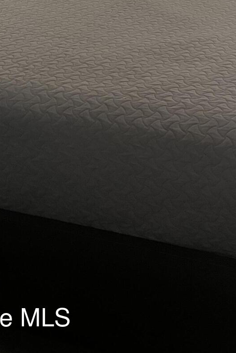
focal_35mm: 68
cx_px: 214
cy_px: -86
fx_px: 669
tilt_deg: -9.3
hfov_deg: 19.6
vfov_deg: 26.0
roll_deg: +0.3
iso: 320
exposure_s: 1/60
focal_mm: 5.1
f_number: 1.6
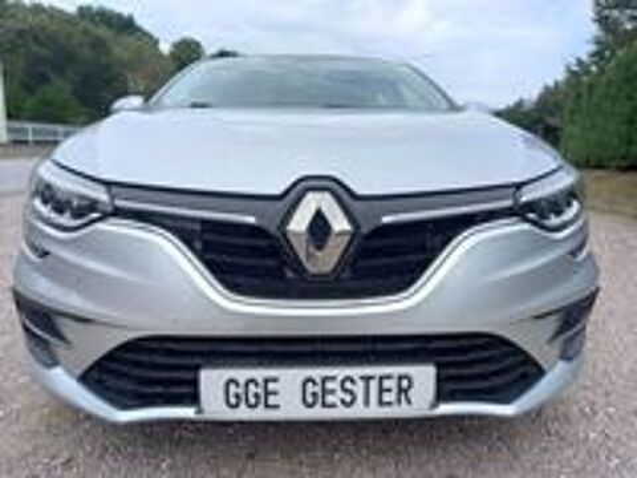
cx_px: 318
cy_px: 239
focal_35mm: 25
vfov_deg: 54.9
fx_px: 460
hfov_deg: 69.4
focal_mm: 4.6
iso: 25
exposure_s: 1/382
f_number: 2
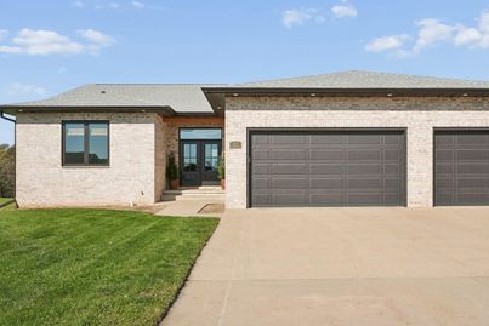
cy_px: 140
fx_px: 421
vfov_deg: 42.3
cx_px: 283
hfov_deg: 60.0
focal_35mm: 31
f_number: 9
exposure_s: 1/1250
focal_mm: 25
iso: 400
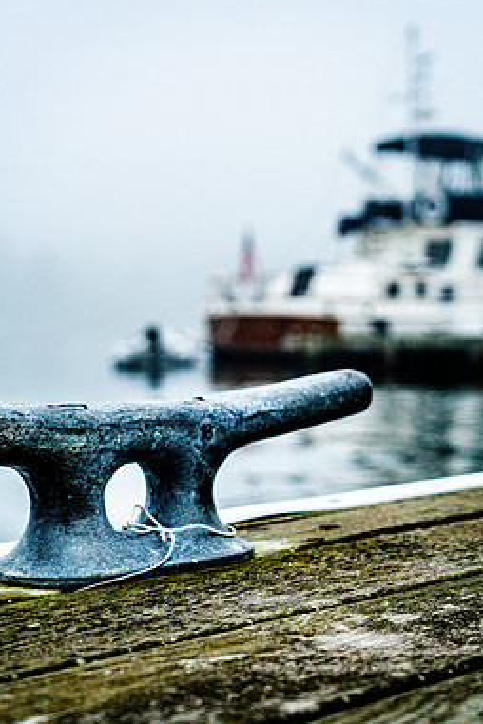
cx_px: 255
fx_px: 1348
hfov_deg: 20.3
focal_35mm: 67
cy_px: 358
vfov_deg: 30.1
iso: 400
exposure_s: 1/2500
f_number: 4
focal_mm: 44
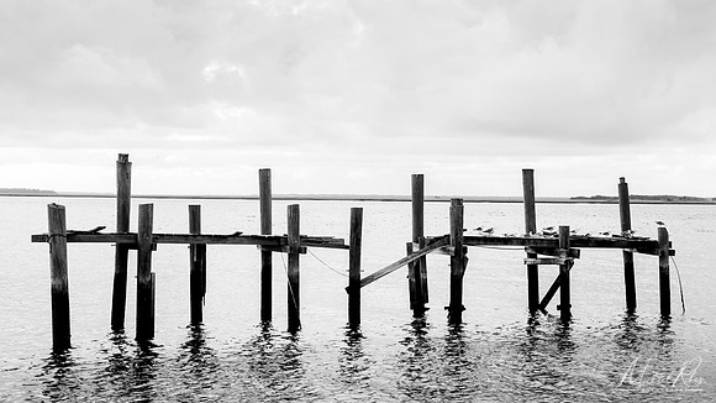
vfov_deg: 23.8
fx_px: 955
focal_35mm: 50
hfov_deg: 41.1
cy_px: 164
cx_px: 358
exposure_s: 1/15
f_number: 11
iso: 64
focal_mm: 48
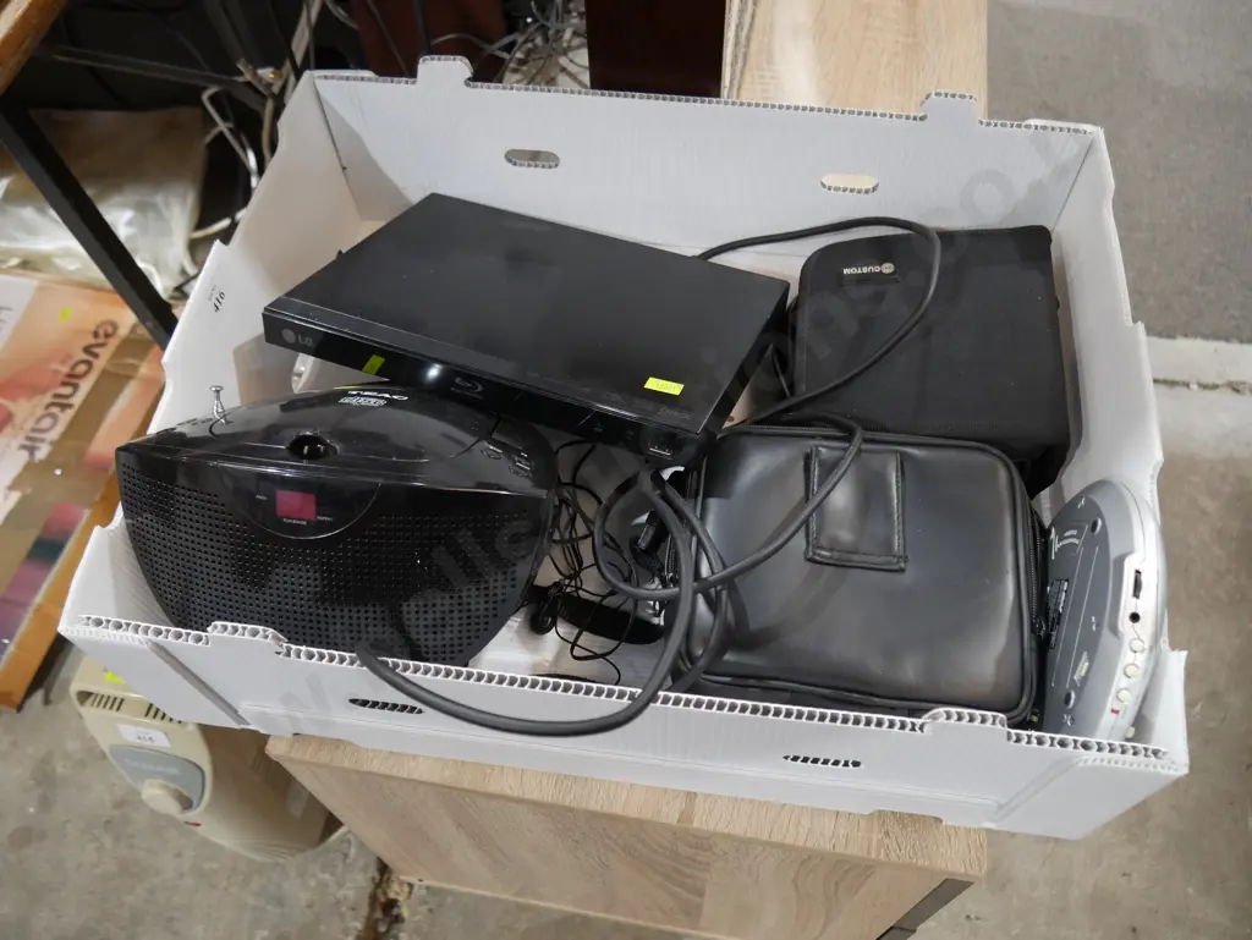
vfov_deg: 49.8
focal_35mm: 28
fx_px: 1013
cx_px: 626
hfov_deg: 63.4
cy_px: 470
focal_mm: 14
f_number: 3.5
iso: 800
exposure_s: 1/60
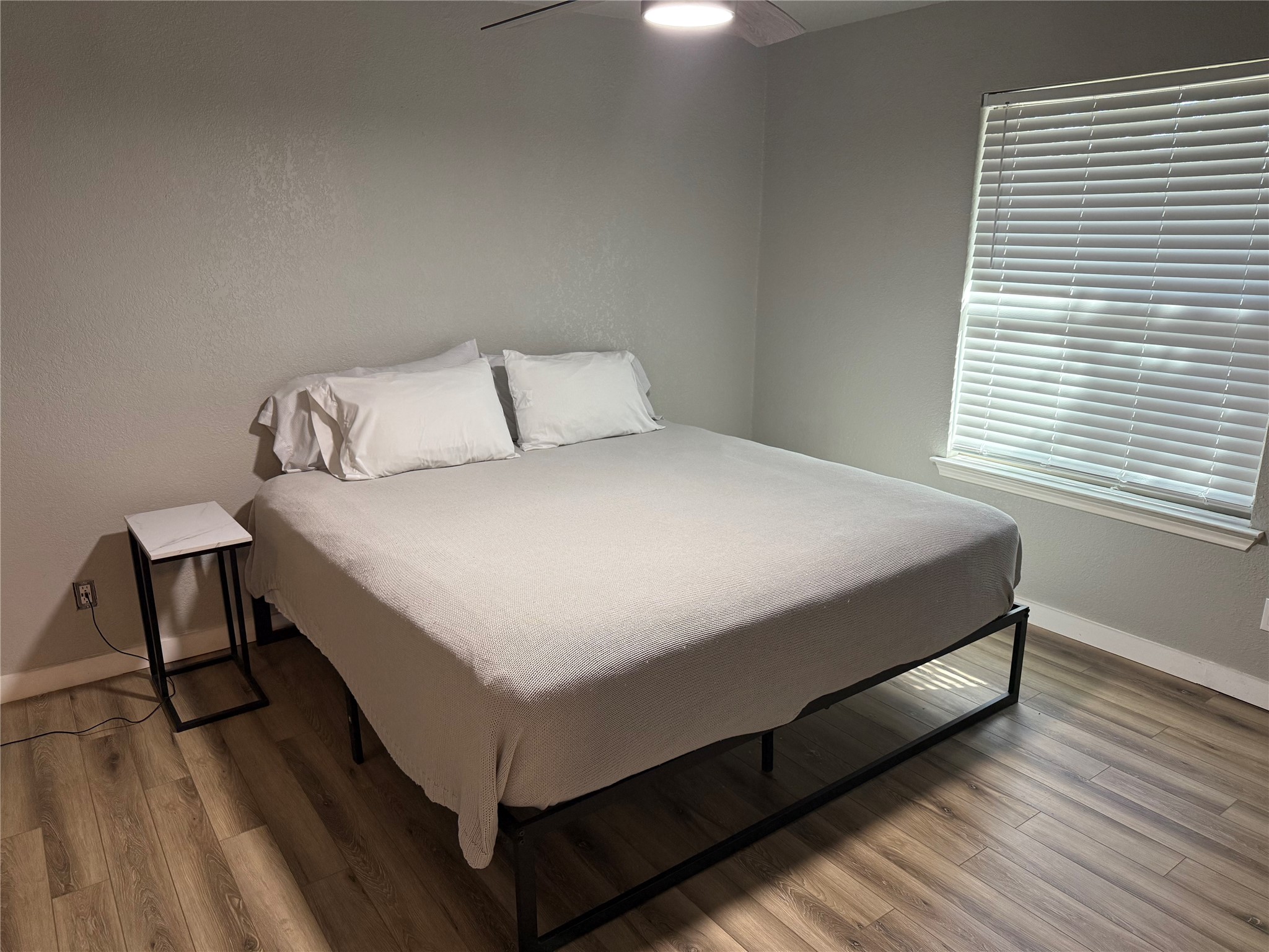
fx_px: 880
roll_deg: +0.3
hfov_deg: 71.6
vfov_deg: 56.8
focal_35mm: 24
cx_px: 634
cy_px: 476
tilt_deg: -15.4
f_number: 1.78
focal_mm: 6.76
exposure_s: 1/120
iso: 250
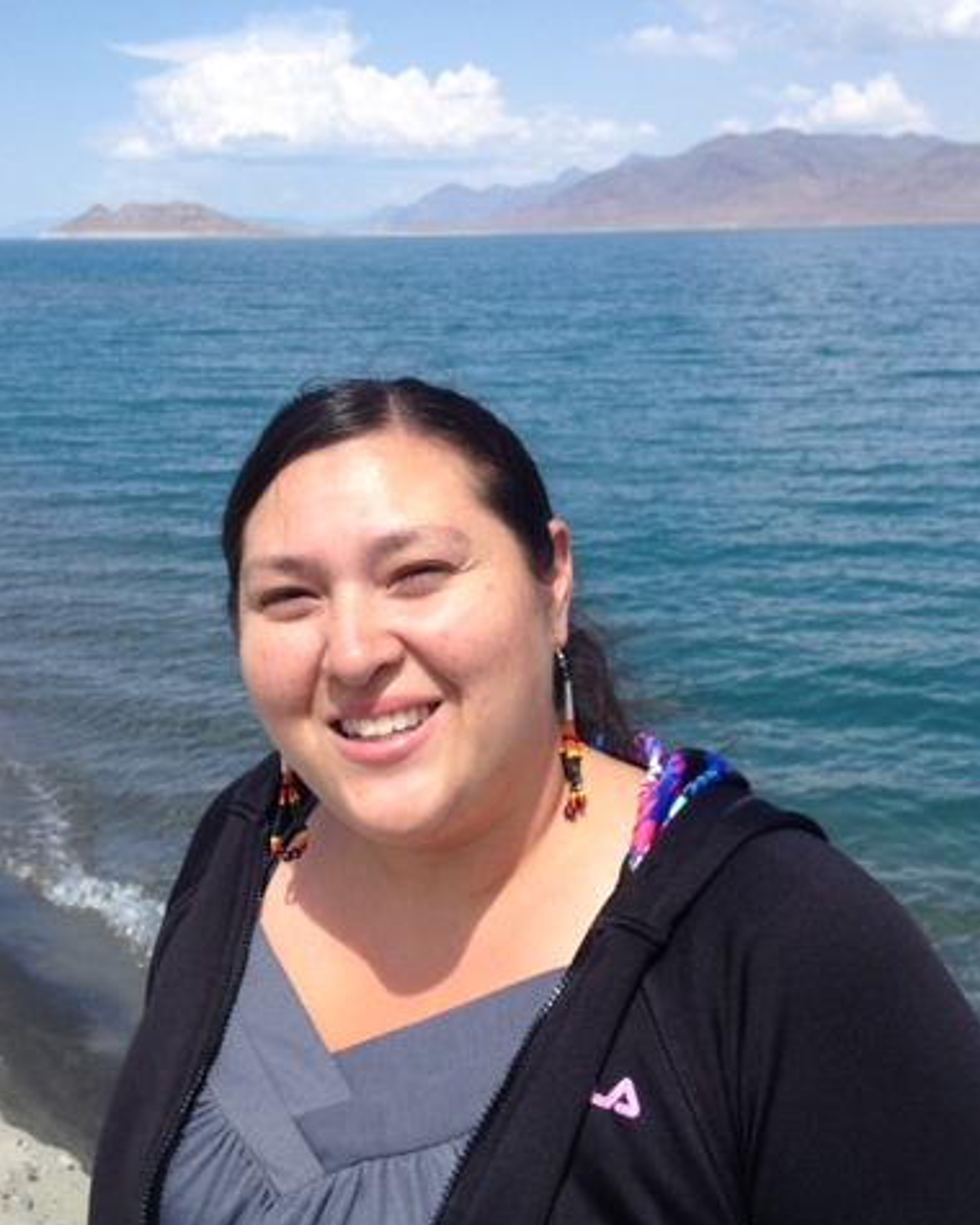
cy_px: 616
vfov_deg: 40.3
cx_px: 449
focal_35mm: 46
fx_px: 1668
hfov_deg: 32.7
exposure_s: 1/1842
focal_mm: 4.28
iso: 50
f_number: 2.4
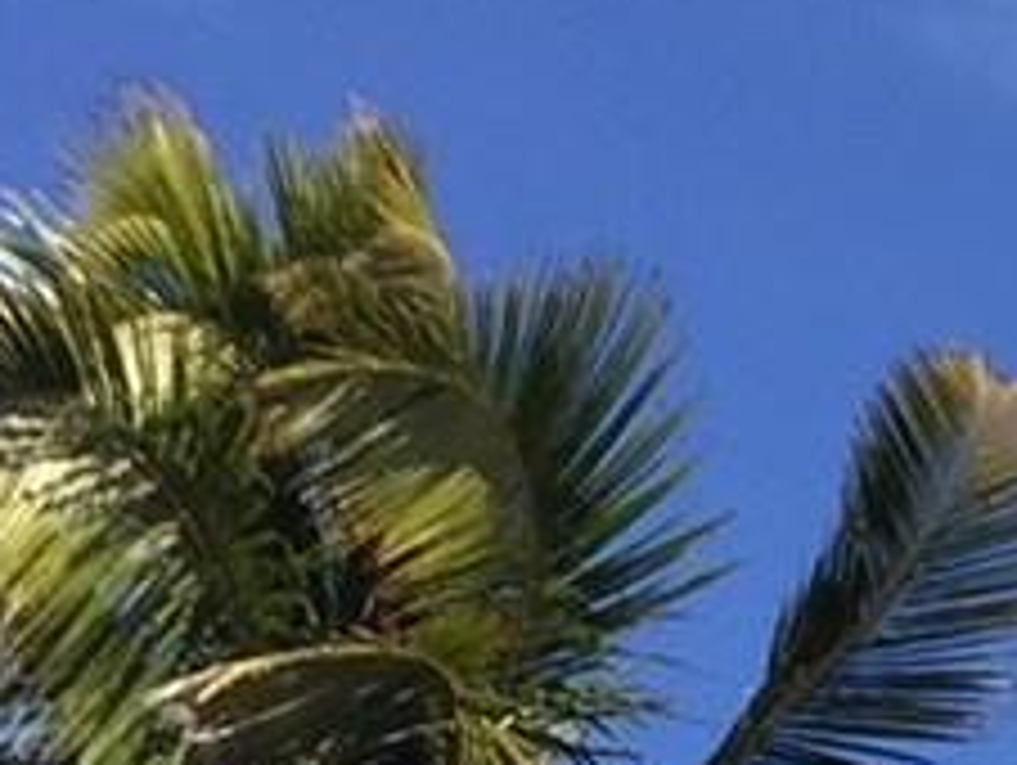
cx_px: 2754
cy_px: 1876
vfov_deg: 6.8
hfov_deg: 8.5
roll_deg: +0.1
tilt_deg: +13.1
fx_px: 6029
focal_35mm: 205
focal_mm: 4.15
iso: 32
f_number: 2.2
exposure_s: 1/2083
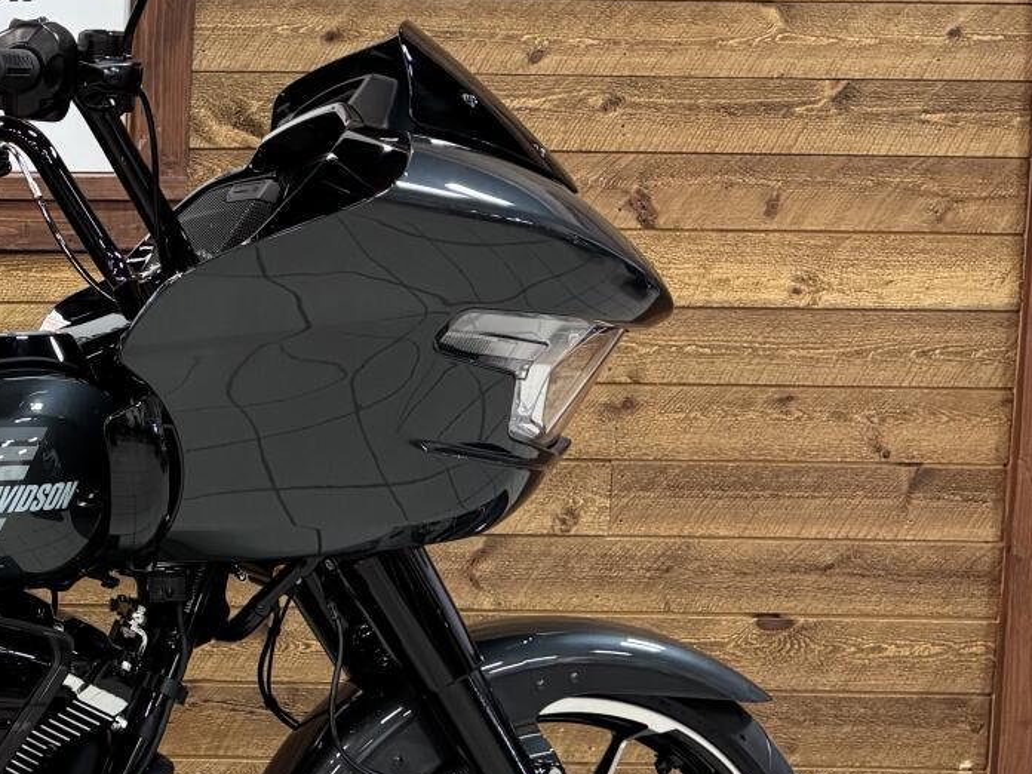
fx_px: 2057
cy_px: 529
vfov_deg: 21.2
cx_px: -302
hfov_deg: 24.6
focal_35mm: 69
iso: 400
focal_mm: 6.76
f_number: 1.78
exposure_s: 1/60
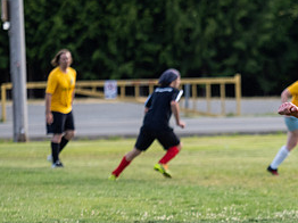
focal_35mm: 554
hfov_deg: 3.6
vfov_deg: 2.7
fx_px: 4765
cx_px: 301
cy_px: 189
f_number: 2.8
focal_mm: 125
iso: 400
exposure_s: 1/1250
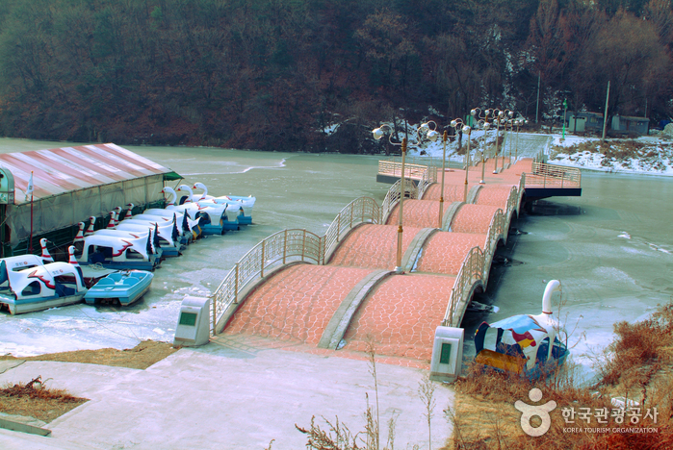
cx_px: 336
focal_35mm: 42
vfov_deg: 32.0
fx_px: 786
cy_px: 225
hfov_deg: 46.3
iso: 100
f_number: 6.7
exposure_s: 1/180
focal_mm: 28
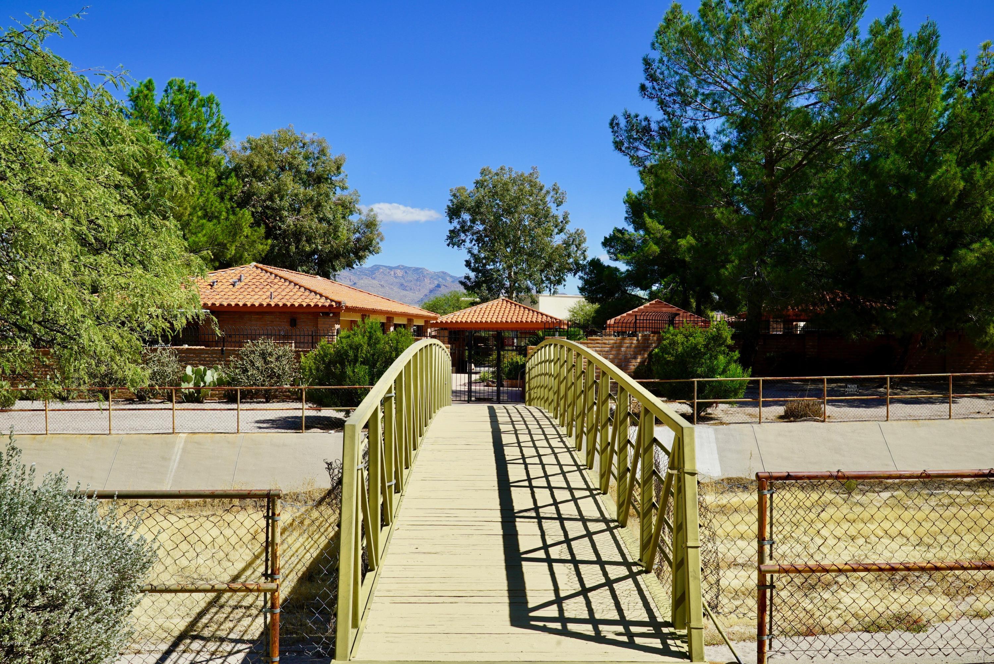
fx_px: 994
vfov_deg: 36.9
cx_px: 497
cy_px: 332
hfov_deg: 53.1
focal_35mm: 36
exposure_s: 1/100
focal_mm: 36
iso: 100
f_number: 14
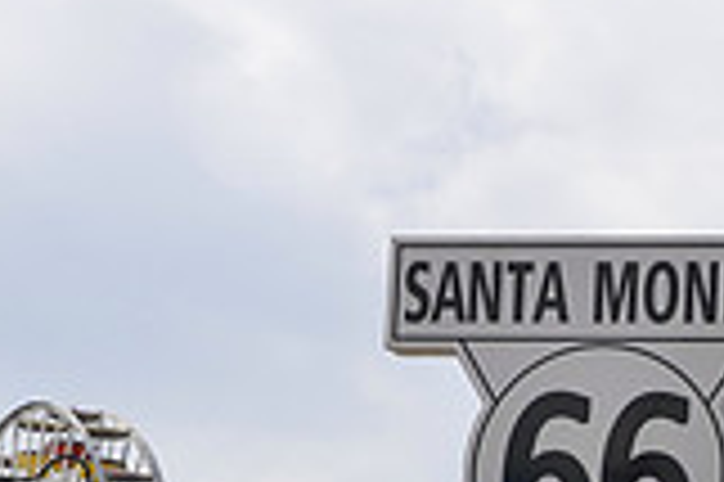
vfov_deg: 7.8
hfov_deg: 11.7
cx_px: 845
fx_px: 3476
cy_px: 622
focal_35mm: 173
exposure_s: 1/250
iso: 100
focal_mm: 32
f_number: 8
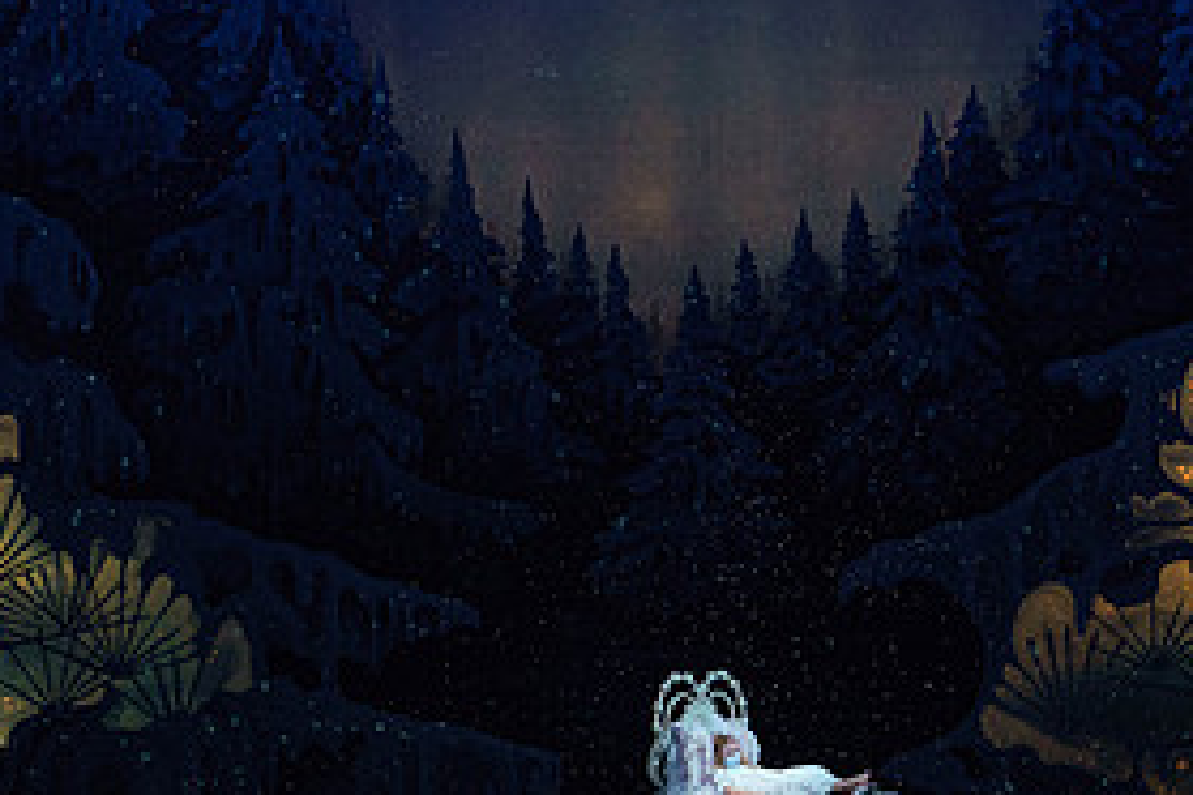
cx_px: 671
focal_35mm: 177
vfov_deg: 7.7
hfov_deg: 11.6
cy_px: 156
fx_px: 5865
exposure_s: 1/320
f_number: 4
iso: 5000
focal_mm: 85
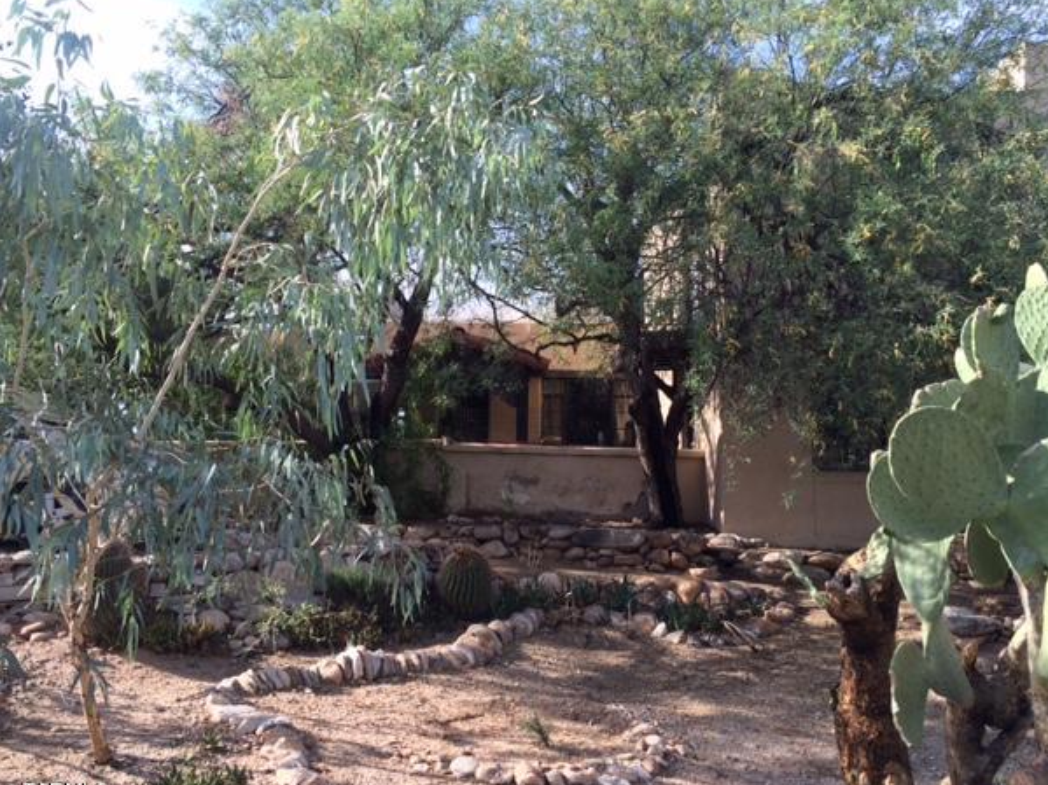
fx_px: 938
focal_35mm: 31
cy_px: 407
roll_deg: +2.1
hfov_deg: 58.3
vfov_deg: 45.4
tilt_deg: +4.8
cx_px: 502
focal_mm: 4.15
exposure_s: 1/789
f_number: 2.2
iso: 32
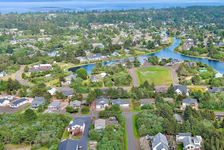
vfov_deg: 28.5
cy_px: 97
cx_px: 150
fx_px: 292
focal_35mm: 47
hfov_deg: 41.3
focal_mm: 10.57
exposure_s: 1/683
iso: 100
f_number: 2.8
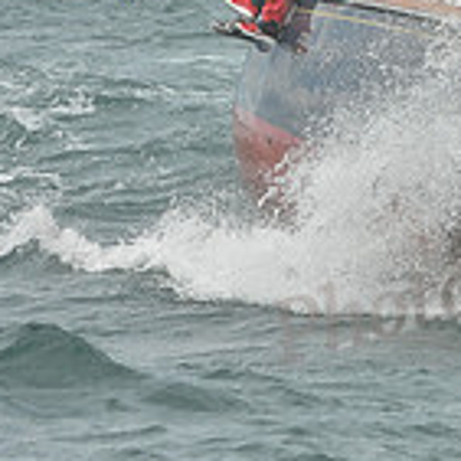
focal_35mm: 342
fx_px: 5153
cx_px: 906
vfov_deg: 5.1
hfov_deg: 5.0
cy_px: 64
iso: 320
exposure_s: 1/1250
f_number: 11
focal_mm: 98
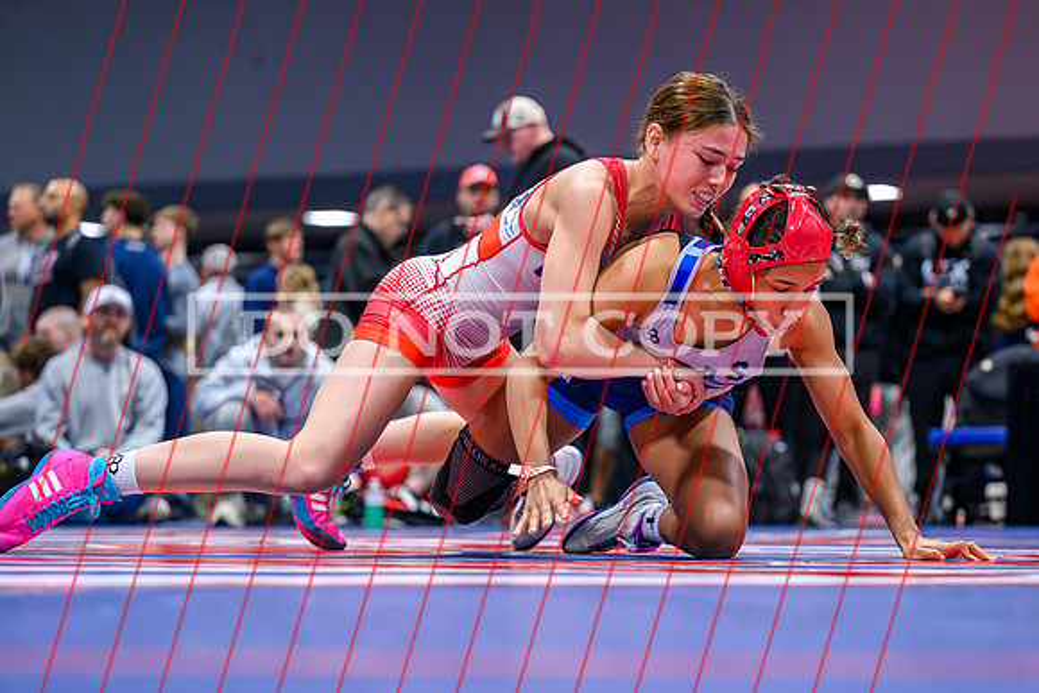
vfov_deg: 13.7
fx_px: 2885
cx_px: 604
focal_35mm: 100
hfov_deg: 20.4
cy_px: 422
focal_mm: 82
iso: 3200
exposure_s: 1/800
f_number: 2.8
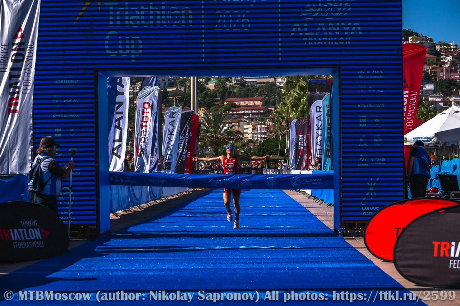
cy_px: 153
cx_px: 230
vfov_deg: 19.5
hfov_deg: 28.8
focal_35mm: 70
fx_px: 894
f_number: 4.5
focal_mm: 70
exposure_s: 1/8000
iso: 320
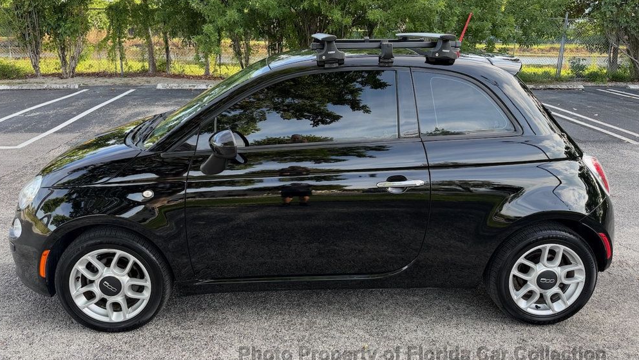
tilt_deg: -11.8
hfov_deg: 69.8
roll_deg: -0.8
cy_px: 129
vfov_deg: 42.5
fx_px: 457
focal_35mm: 27
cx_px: 310
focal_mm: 6.76
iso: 100
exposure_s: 1/318
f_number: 1.78
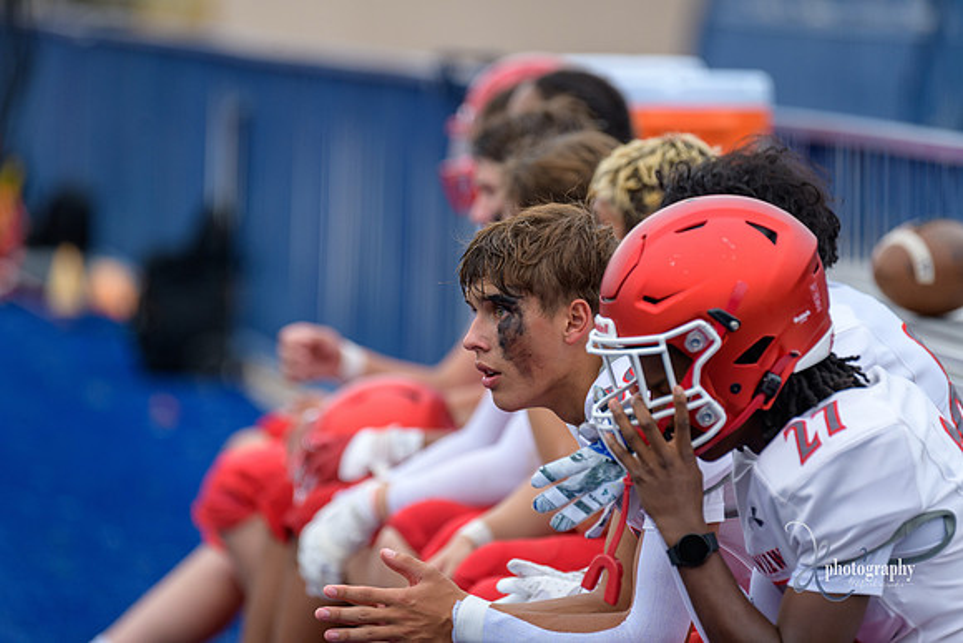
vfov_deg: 4.6
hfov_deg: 6.9
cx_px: 482
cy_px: 322
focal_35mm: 300
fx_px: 8027
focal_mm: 300
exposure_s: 1/1000
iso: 800
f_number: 3.5
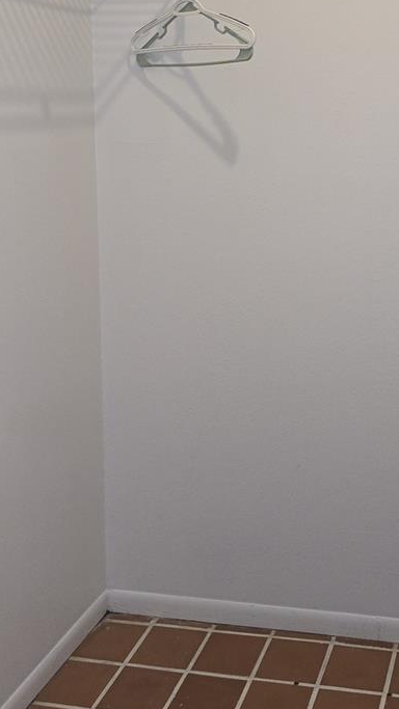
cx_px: 382
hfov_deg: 25.9
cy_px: 195
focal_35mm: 44
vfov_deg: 45.1
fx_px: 828
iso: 100
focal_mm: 6.3
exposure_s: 1/60
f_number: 1.7
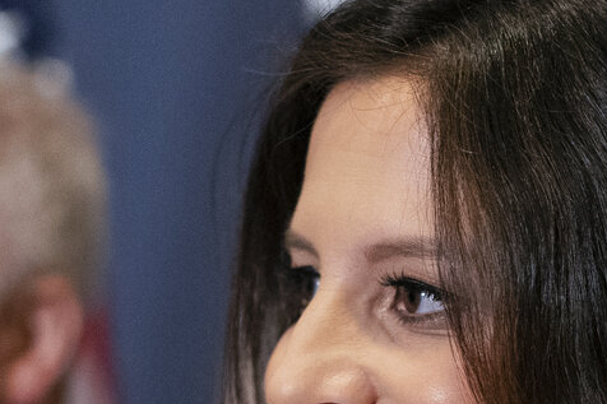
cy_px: 424
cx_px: 265
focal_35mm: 226
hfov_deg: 9.1
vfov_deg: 6.1
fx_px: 3809
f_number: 2.8
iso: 8000
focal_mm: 70
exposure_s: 1/500
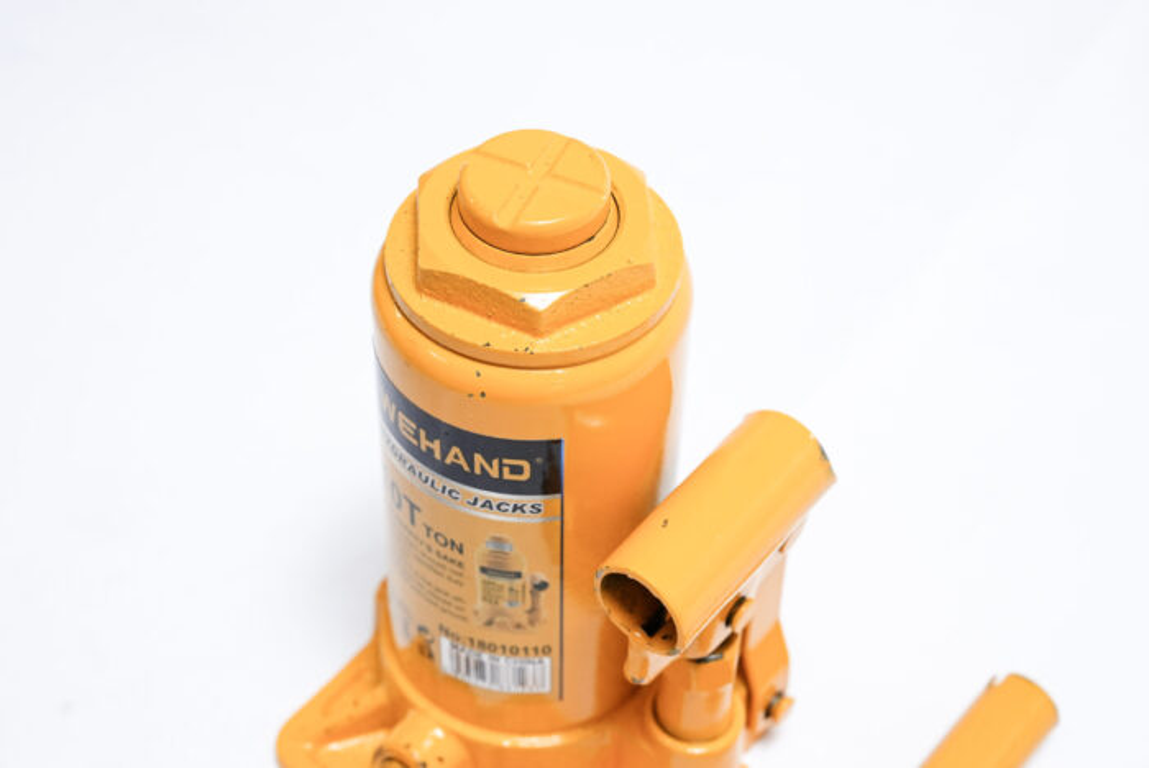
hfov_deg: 28.8
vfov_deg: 19.5
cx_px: 574
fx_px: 2236
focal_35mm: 70
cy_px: 384
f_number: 8
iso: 3200
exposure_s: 1/250
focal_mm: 70
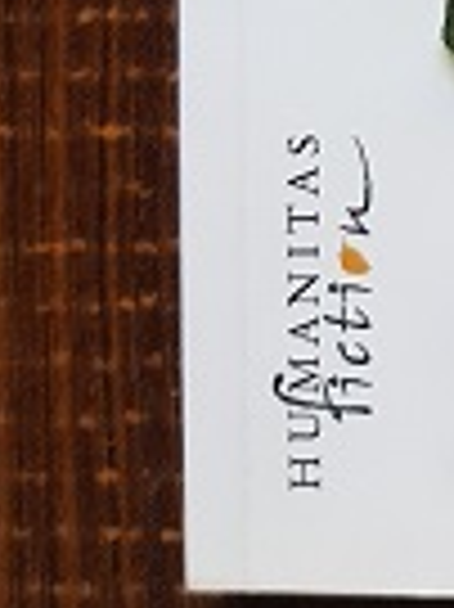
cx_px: 800
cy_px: -369
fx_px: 1839
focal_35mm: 105
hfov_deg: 12.9
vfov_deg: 16.6
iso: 200
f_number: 1.7
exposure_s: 1/21
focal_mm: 4.3
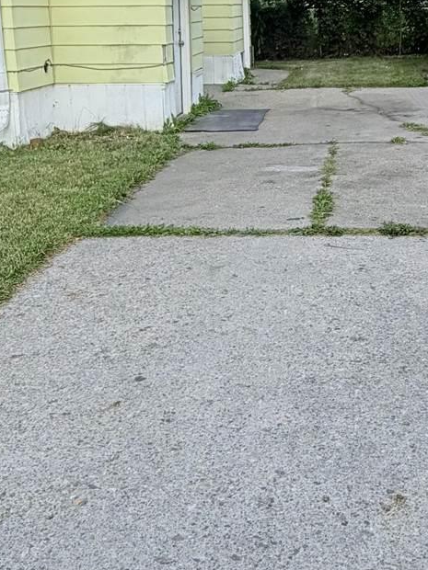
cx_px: 288
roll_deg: +1.1
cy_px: 180
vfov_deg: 36.4
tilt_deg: -12.0
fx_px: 857
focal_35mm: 52
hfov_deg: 27.8
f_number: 2.2
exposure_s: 1/315
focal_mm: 2.22
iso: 50
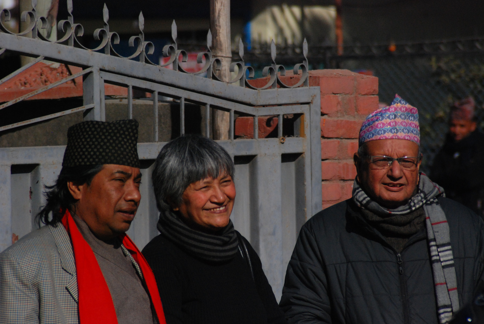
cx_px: 242
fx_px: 4038
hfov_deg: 6.9
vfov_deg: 4.6
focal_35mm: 300
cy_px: 162
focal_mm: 200
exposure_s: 1/4000
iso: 1000
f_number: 8
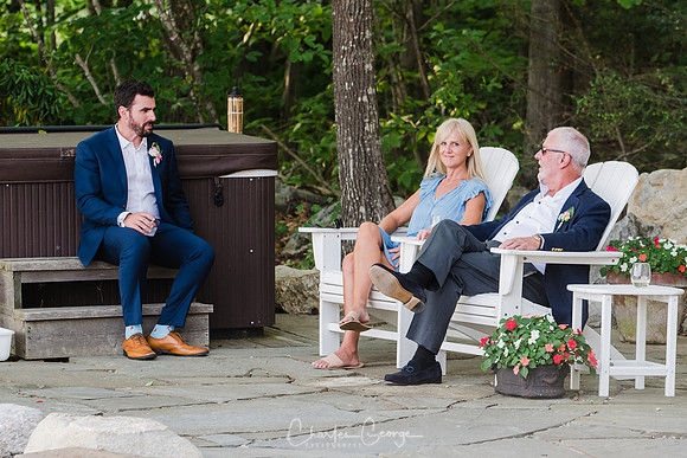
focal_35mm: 174
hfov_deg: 11.8
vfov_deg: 7.9
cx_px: 344
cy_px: 229
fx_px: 3321
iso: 200
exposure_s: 1/60
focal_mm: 116
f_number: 4.5
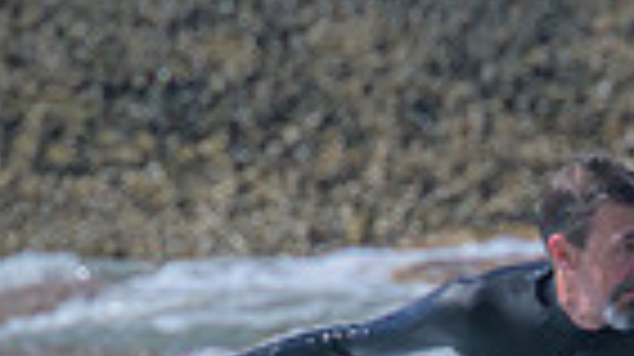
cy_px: 534
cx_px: 688
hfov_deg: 0.6
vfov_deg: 0.4
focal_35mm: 3447
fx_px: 57893
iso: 720
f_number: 11
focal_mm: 800
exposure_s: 1/2000
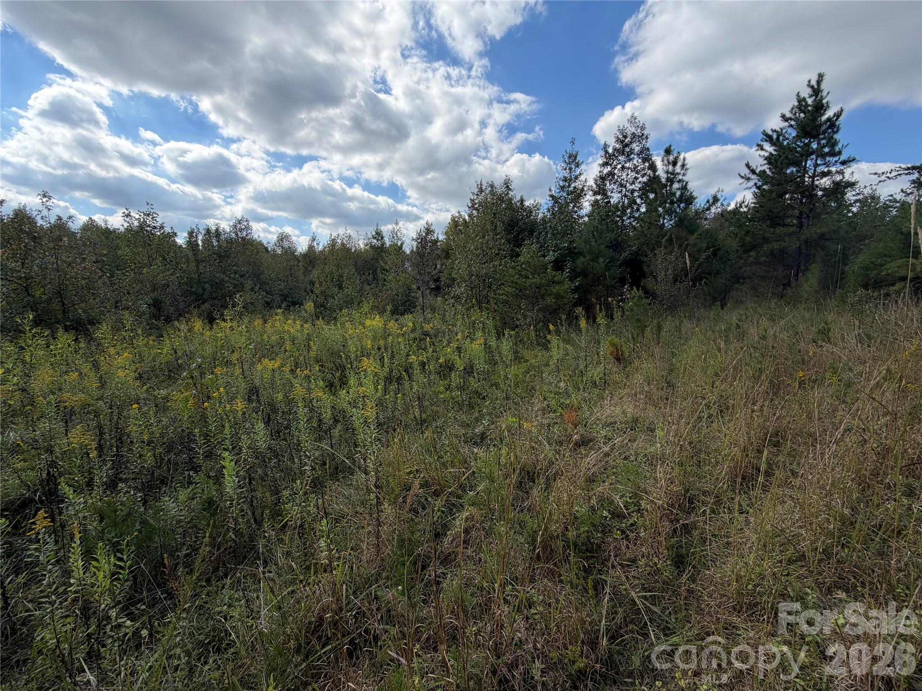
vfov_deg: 85.7
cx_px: 461
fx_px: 373
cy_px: 346
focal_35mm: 14
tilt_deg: -11.0
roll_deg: -1.1
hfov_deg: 102.1
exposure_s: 1/770
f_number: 2.2
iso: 32
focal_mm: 2.22
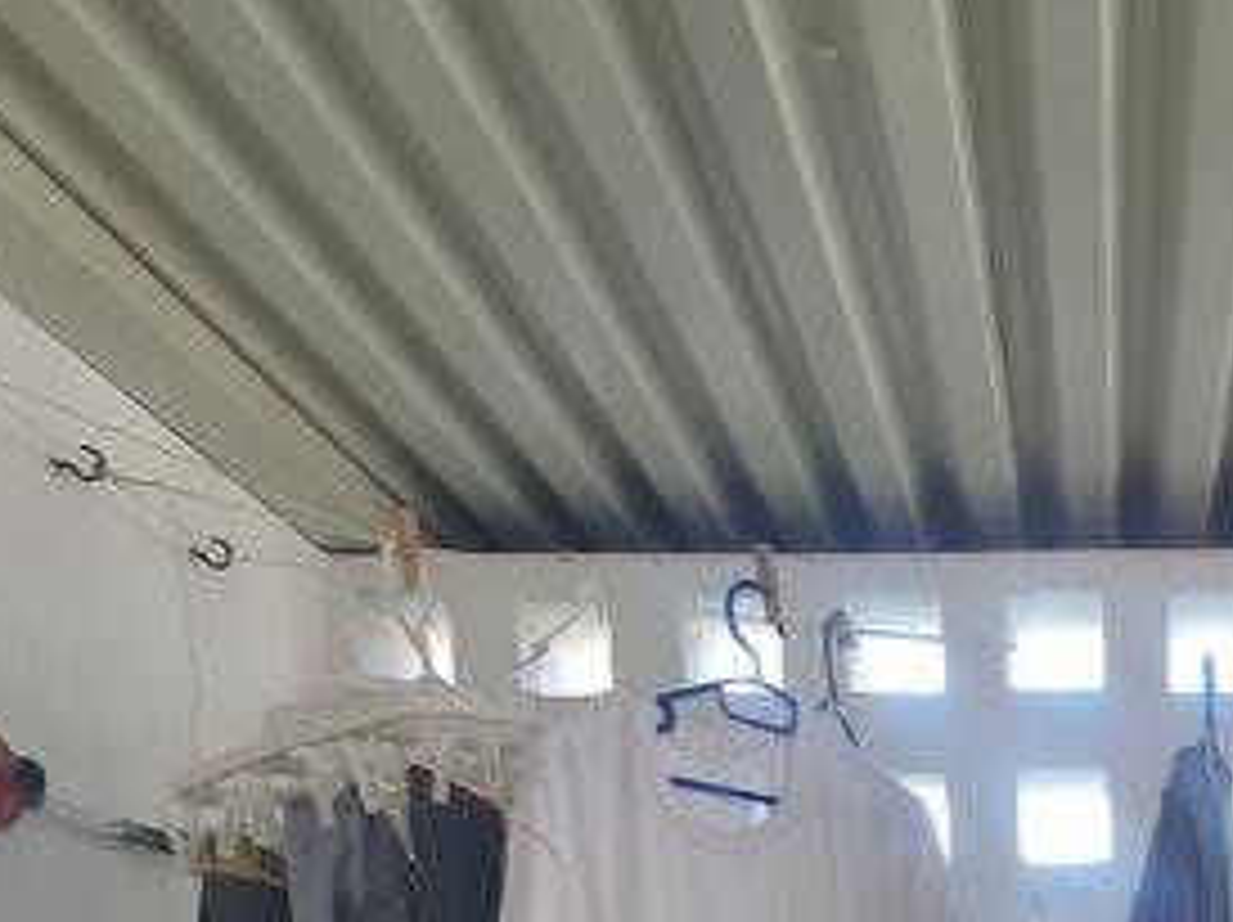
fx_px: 1352
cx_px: 1125
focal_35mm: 38
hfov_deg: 44.3
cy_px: 1268
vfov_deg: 28.8
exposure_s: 1/50
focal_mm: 1.8
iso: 50
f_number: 2.2
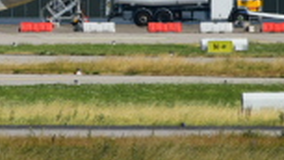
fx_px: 10390
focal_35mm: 1380
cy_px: 32
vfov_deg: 0.9
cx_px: -301
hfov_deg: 1.6
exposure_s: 1/1000
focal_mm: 210
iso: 200
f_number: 8
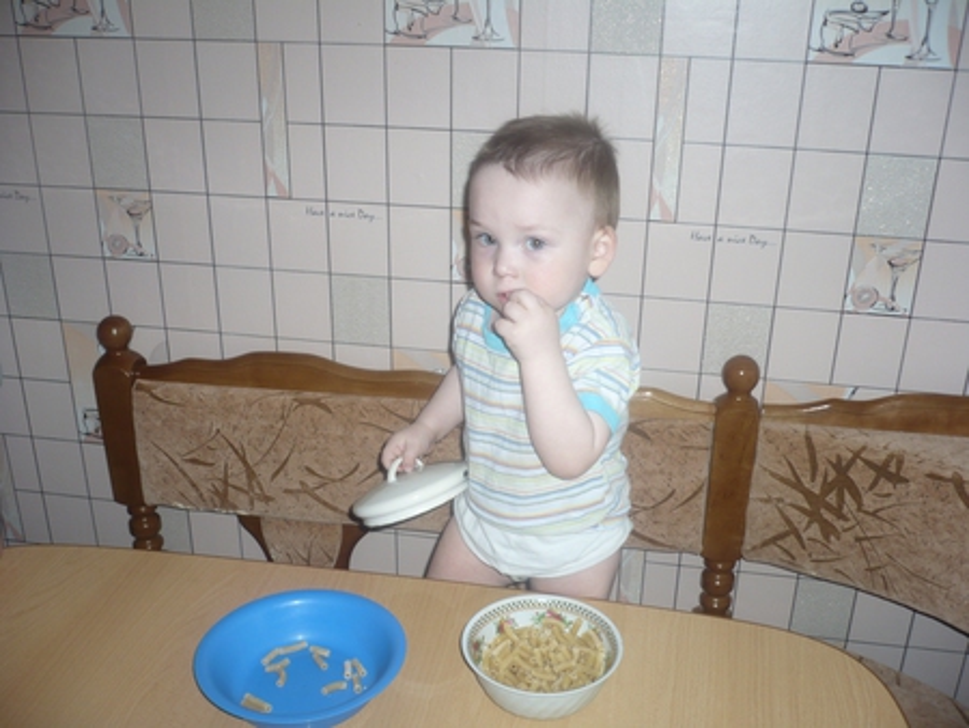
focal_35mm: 35
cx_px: 484
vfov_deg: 40.7
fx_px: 980
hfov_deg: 52.6
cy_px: 364
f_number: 2.8
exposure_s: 1/30
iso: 100
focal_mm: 5.8
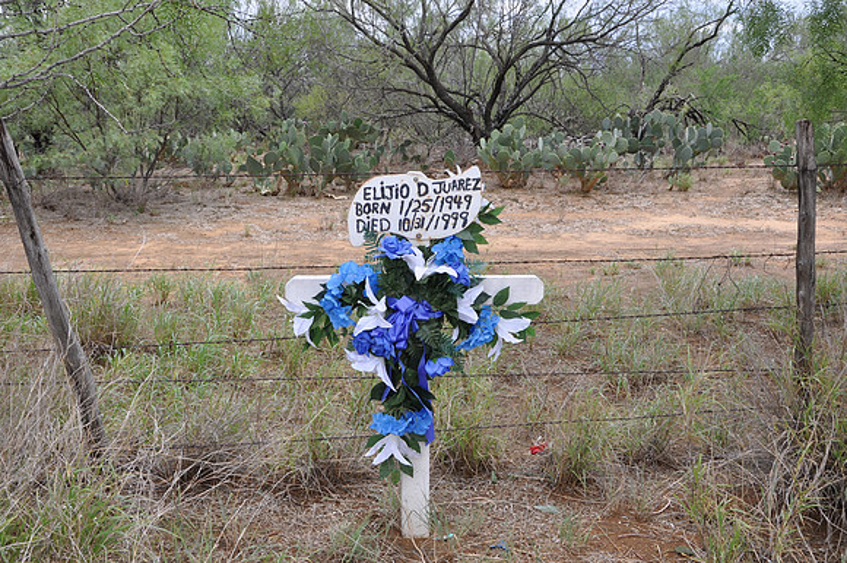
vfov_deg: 35.4
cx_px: 424
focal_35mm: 38
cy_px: 282
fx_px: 881
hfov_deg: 51.3
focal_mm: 25
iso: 200
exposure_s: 1/60
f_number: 8
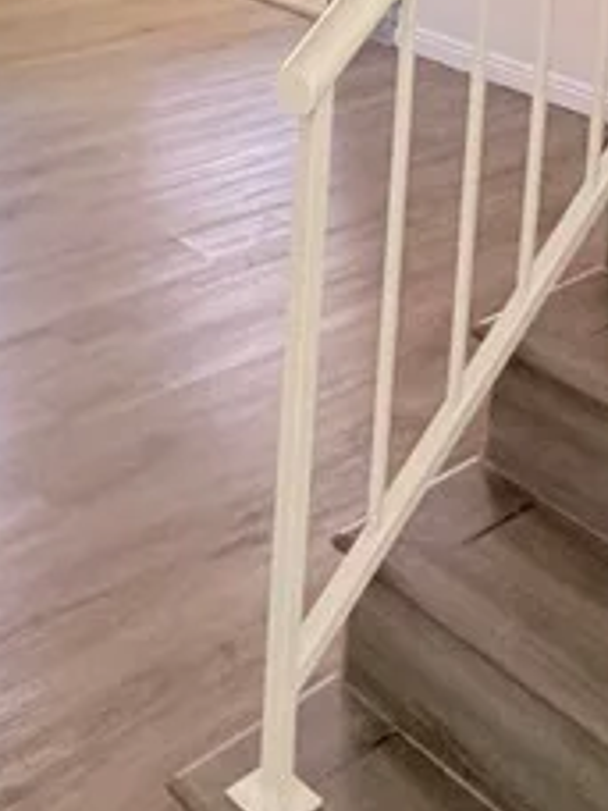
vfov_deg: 26.4
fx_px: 1475
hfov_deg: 23.1
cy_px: -228
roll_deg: -1.5
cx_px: 164
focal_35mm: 63
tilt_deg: -6.0
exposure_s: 1/120
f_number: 2.2
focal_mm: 2.22
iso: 320
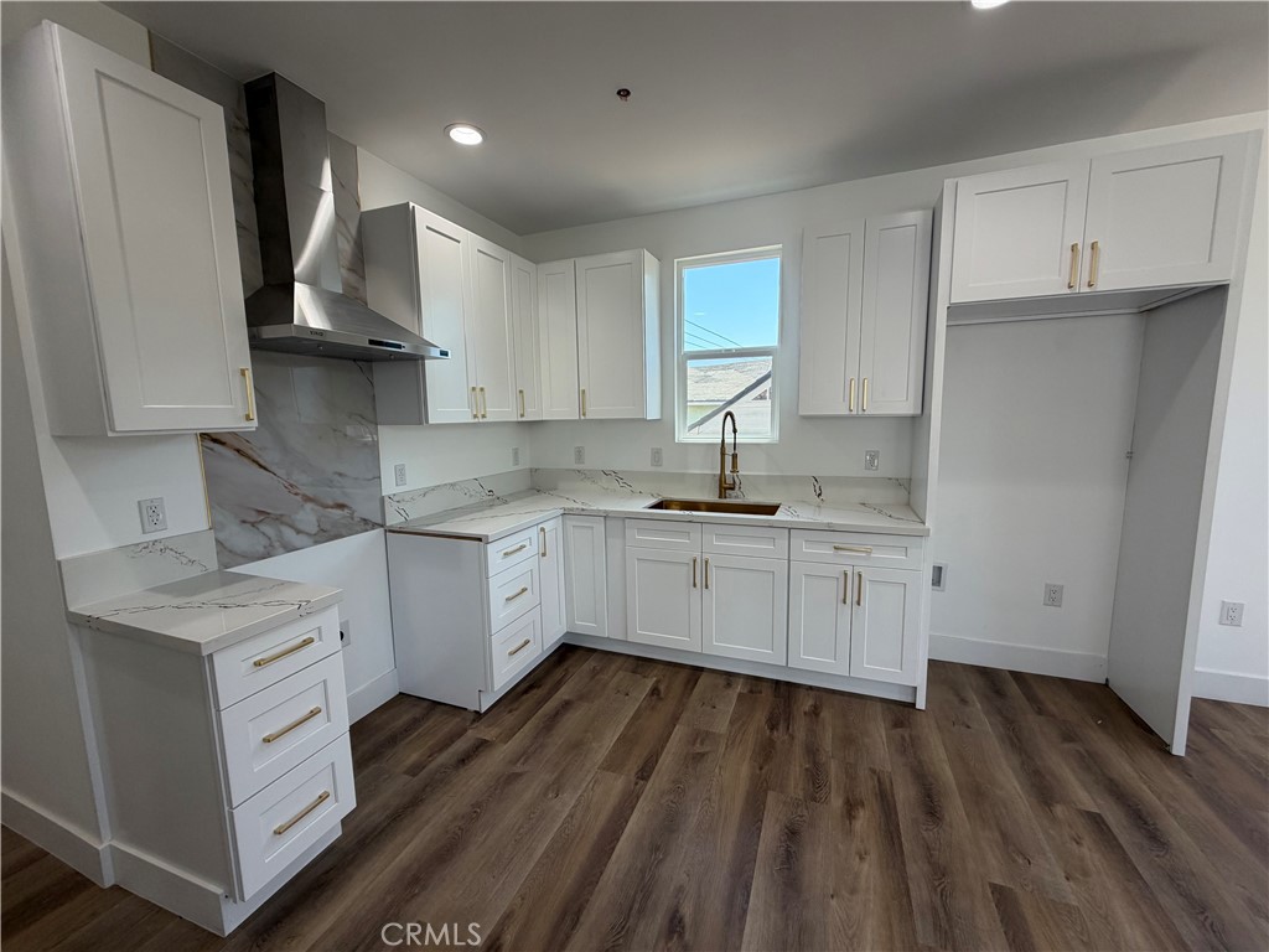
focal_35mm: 14
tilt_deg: -7.4
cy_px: 476
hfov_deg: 102.1
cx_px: 634
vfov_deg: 85.7
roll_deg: +1.1
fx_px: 513
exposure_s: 1/121
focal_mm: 2.22
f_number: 2.2
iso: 80
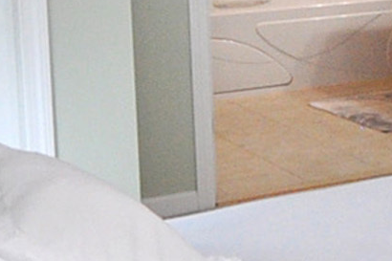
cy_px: 28
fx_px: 1154
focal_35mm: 106
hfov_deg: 15.6
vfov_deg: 12.8
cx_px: 771
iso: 800
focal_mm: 10
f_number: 5
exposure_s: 1/30
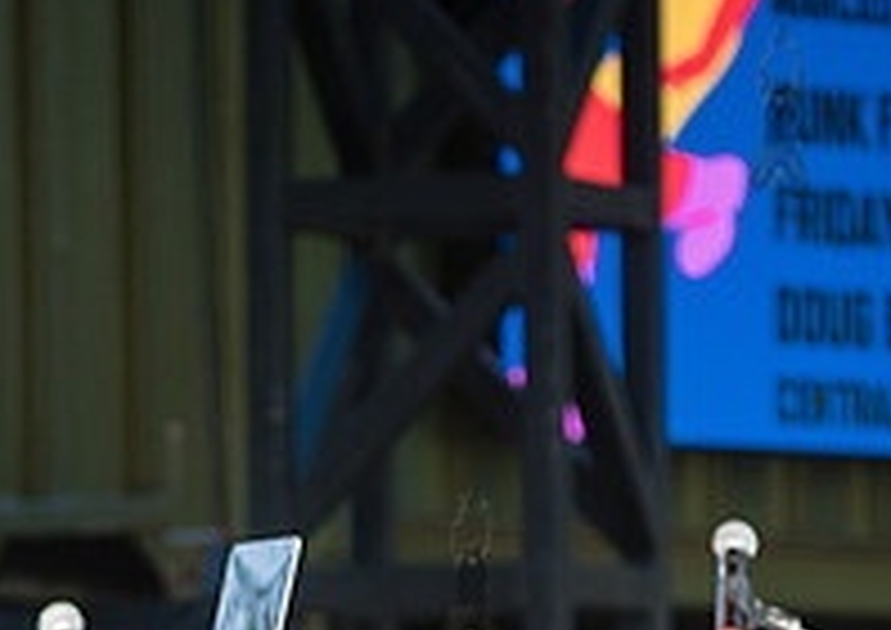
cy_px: 688
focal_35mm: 571
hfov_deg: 3.5
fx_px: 14400
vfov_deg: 2.5
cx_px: -338
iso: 500
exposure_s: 1/800
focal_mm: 155
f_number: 4
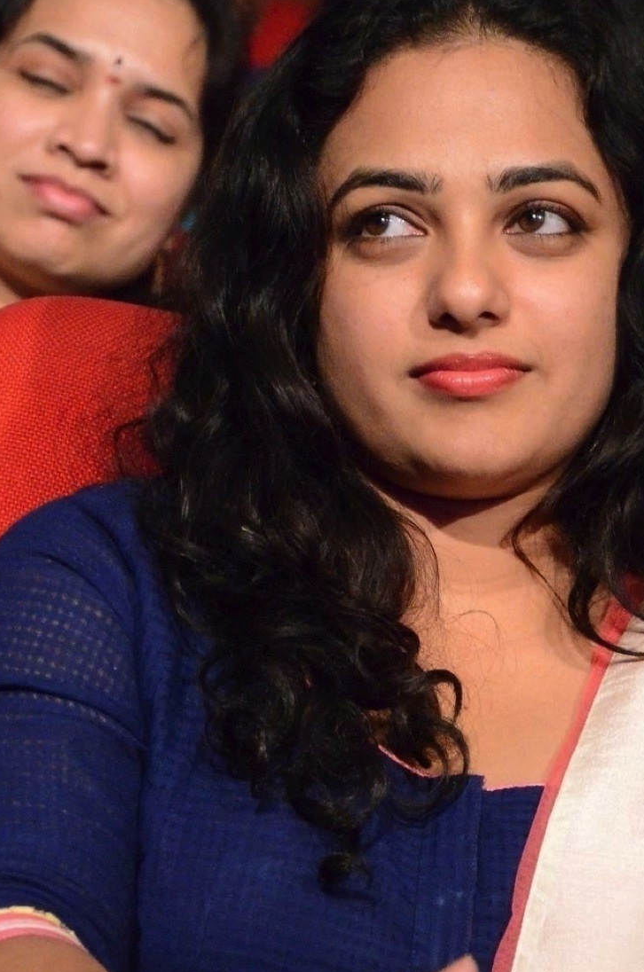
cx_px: 402
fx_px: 6549
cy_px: 673
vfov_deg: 8.5
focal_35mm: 243
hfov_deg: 5.6
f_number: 5.6
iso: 8000
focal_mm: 98
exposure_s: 1/125
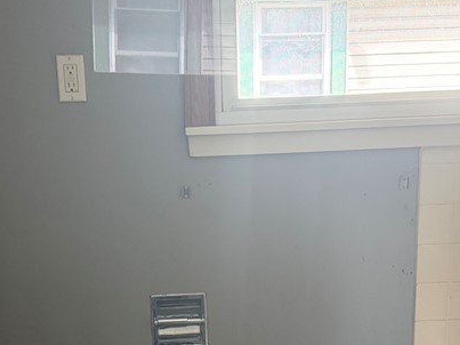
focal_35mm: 61
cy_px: 337
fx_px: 810
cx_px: 195
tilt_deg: -13.6
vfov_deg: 23.1
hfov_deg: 31.6
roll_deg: +2.7
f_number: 1.78
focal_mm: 6.76
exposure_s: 1/60
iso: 500
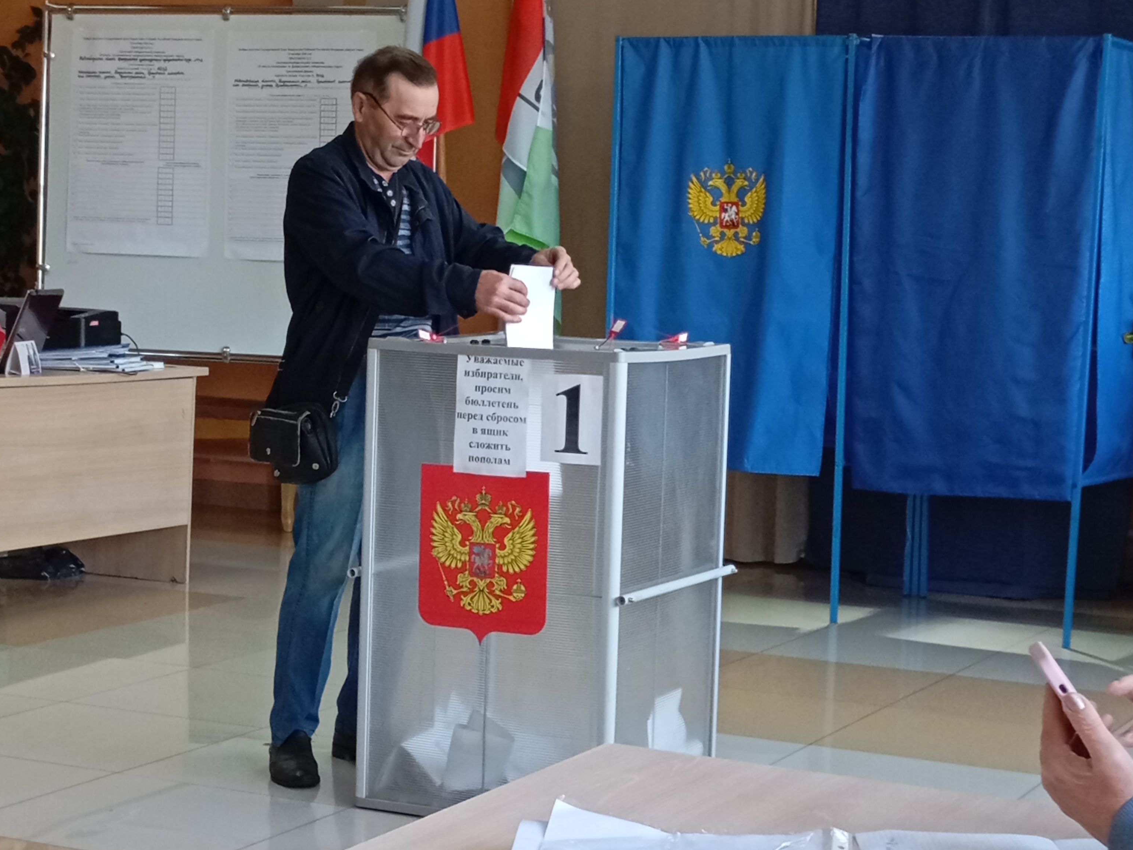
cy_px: 474
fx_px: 2488
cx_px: 566
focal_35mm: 76
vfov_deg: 19.4
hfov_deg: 25.7
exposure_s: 1/50
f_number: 1.8
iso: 429
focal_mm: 4.27
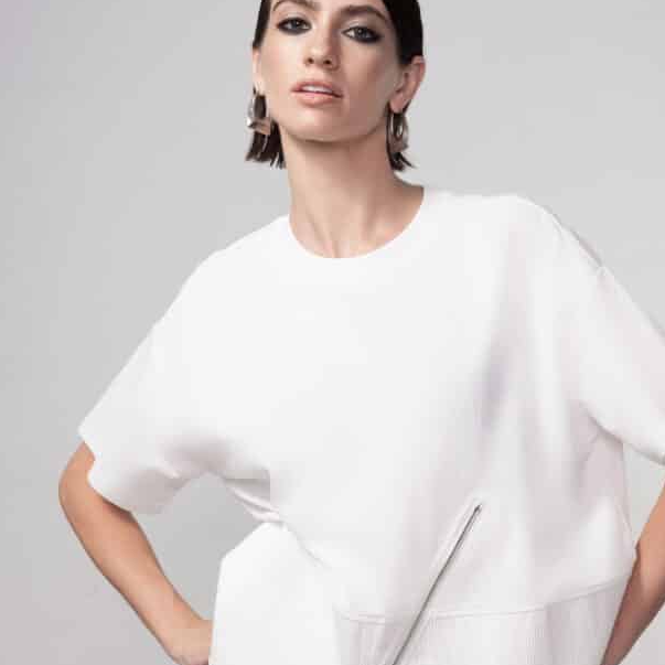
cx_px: 367
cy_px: 399
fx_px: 1630
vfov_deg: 23.0
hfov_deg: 23.0
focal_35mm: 75
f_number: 10
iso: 250
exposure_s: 1/100
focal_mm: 63
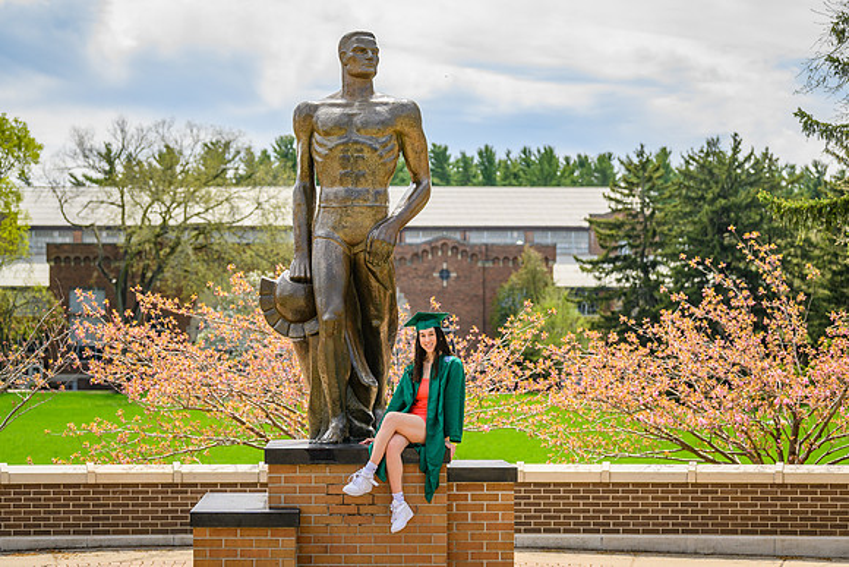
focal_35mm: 84
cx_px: 431
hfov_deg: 24.2
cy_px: 283
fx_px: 1980
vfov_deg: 16.3
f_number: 4
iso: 400
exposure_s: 1/2500
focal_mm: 82
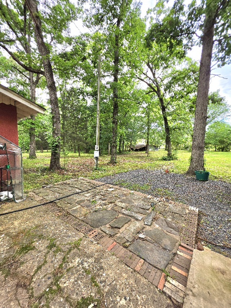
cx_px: 116
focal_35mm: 13
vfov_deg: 106.2
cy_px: 154
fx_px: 116
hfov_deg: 89.9
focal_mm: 2.2
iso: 32
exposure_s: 1/476
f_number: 1.9
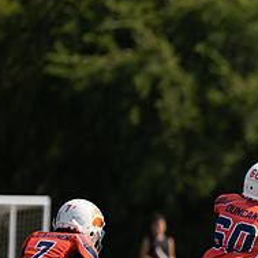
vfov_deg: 3.4
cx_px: 333
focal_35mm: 522
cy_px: 245
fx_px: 4402
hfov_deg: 3.4
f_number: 2.8
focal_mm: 200
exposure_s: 1/2500
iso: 160
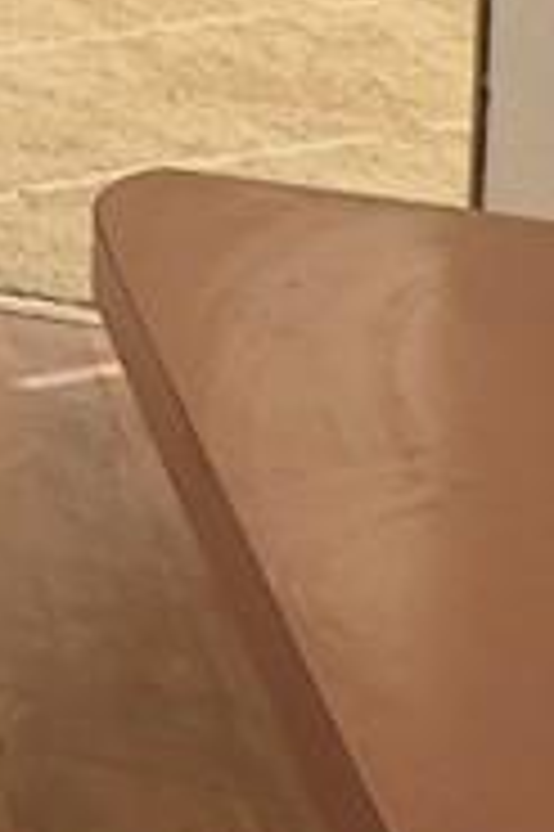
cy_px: -792
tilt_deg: -2.5
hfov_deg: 7.2
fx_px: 2914
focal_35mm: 126
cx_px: -1820
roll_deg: -0.5
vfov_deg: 13.9
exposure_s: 1/113
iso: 40
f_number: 2.2
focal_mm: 2.22
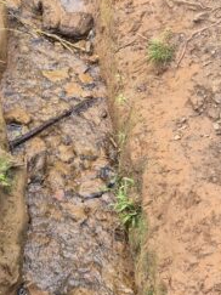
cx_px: -41
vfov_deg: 19.1
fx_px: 826
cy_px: -58
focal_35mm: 97
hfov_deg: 14.7
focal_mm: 5.4
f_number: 1.8
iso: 25
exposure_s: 1/180
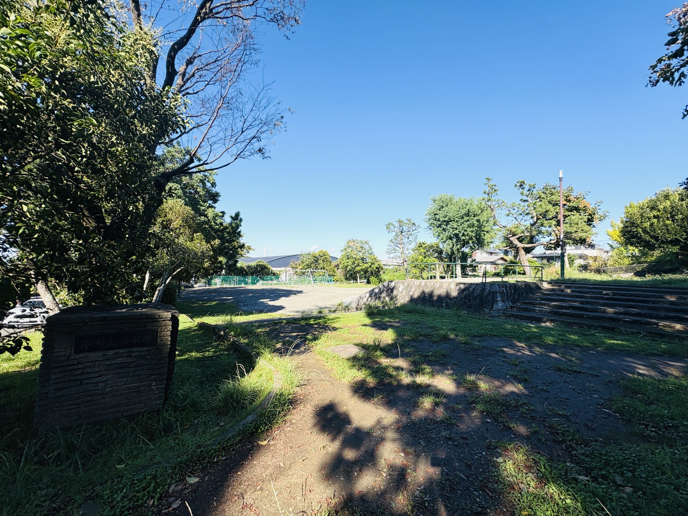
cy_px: 258
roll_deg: -0.7
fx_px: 278
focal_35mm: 14
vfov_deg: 85.7
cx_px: 344
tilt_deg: +2.7
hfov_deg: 102.1
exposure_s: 1/1506
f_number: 2.2
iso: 40
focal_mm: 2.22
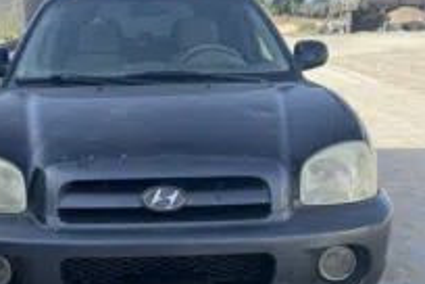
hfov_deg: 37.3
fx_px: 626
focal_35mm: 53
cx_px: 156
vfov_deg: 25.5
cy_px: 155
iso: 50
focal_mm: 5.7
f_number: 1.5
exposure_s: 1/2353
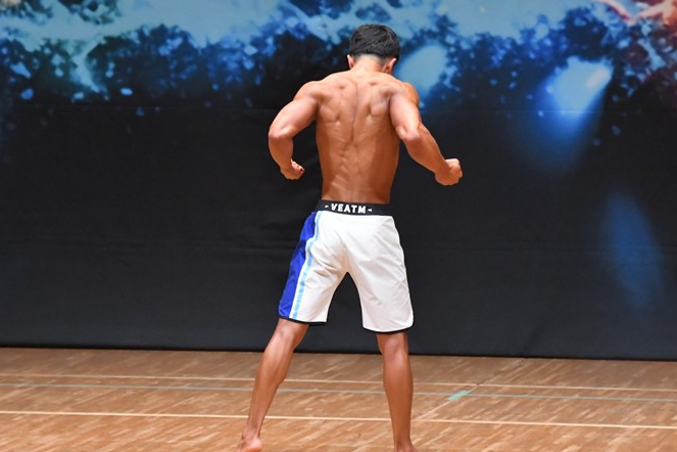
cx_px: 352
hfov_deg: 6.2
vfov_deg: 4.1
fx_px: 6262
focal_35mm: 333
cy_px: 231
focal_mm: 190
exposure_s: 1/400
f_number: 5.6
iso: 8000
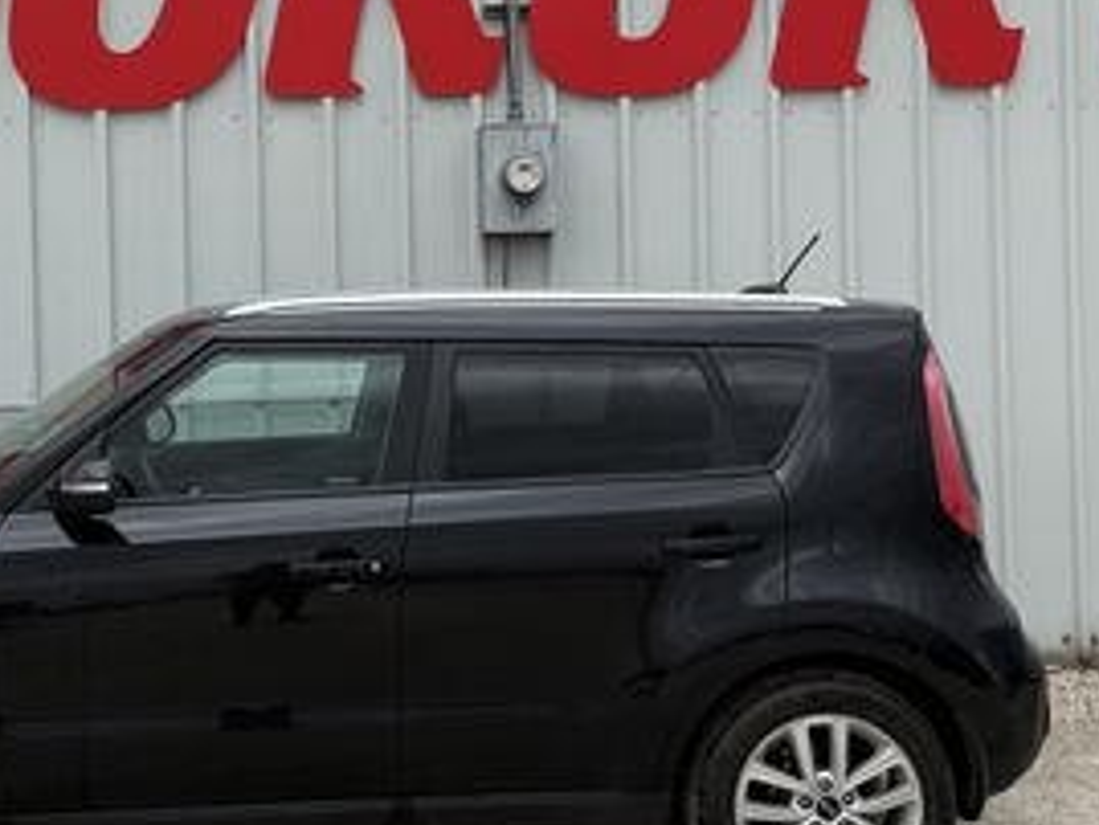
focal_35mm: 57
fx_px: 1810
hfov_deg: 33.4
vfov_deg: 25.6
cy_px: 339
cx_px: 343
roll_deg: +0.6
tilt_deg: +0.0
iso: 80
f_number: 1.78
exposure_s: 1/1855
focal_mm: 6.76
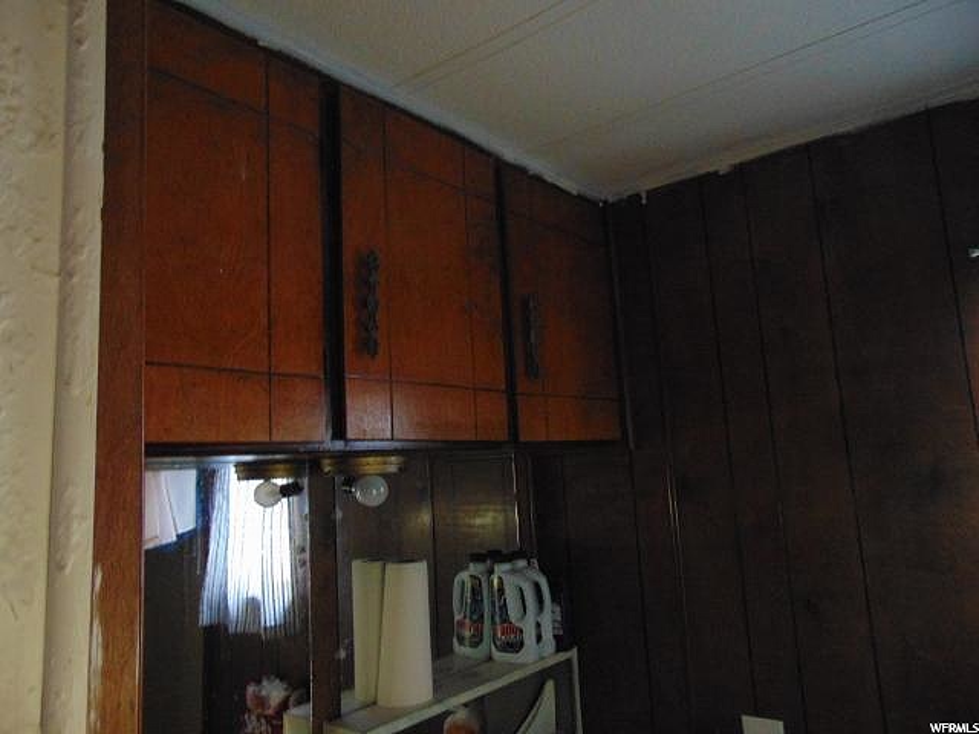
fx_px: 707
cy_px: 367
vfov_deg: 54.9
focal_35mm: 25
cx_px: 490
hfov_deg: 69.4
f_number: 3
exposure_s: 1/10
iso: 400
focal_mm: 4.5
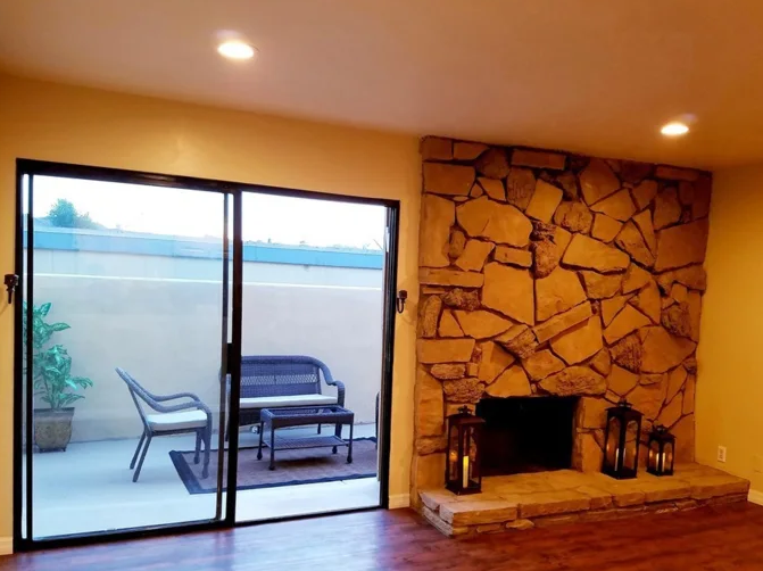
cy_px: 307
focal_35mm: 29
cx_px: 415
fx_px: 639
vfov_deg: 48.1
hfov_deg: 61.6
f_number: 1.7
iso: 160
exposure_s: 1/40
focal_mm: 4.2
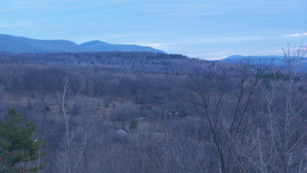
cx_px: 153
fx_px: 936
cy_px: 102
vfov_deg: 10.5
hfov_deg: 18.6
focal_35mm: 115
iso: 400
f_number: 3.2
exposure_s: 1/160
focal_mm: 17.5
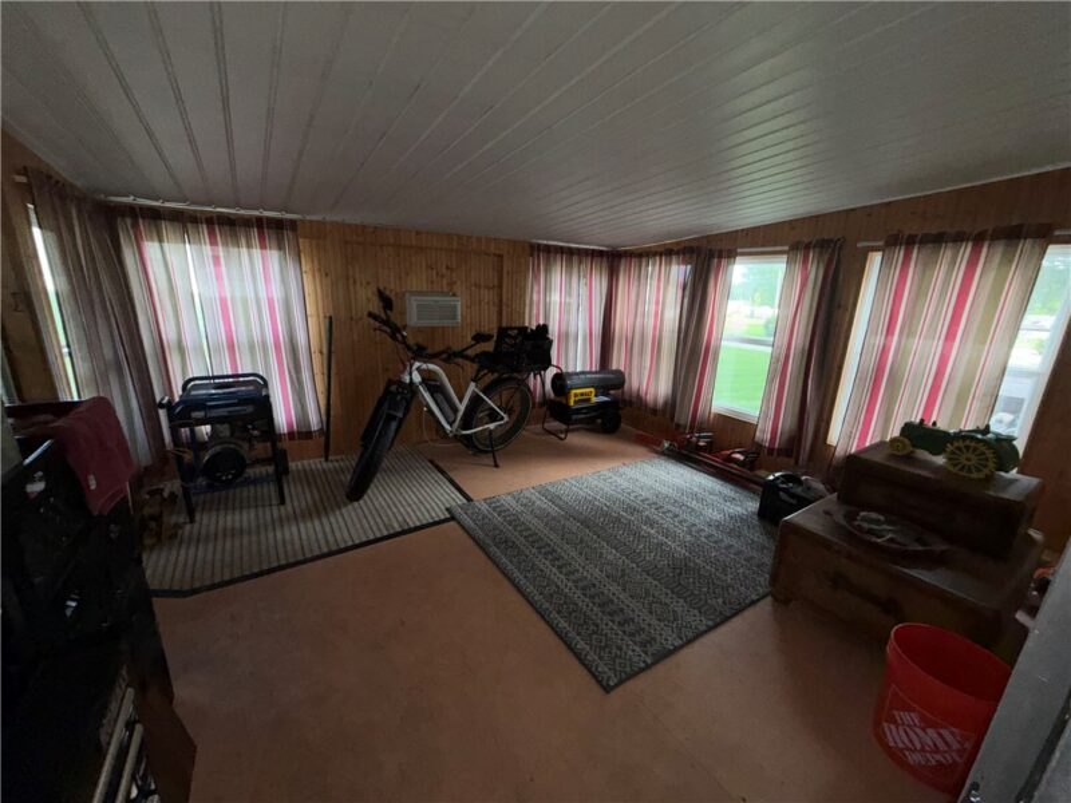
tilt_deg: -14.8
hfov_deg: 102.1
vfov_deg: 85.7
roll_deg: -2.0
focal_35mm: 14
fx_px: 433
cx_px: 536
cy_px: 402
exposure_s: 1/60
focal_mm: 2.22
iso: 80
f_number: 2.2
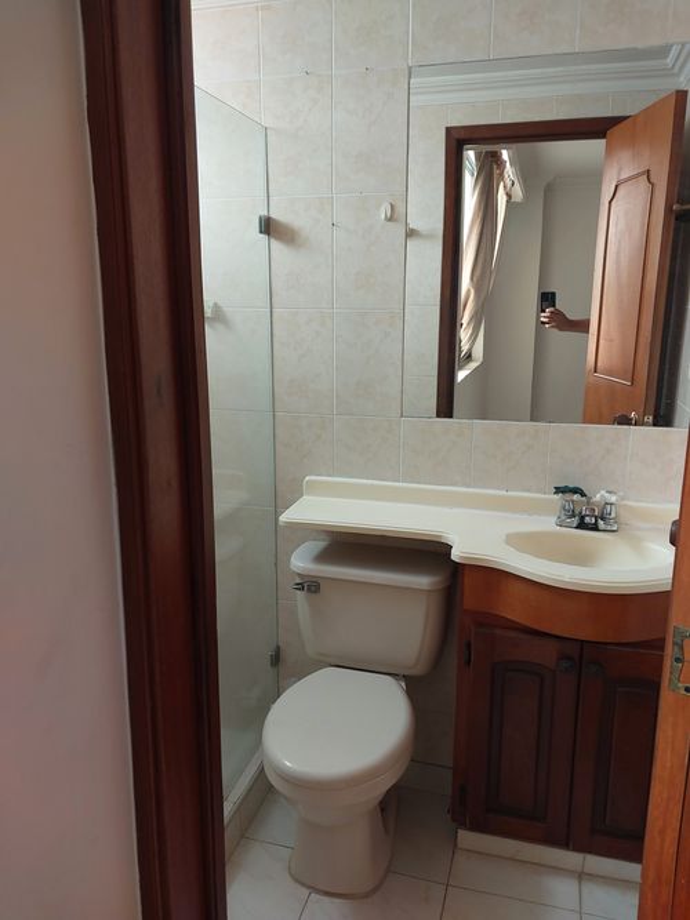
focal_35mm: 30
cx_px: 345
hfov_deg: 46.8
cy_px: 460
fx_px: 798
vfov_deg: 60.0
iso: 160
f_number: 1.8
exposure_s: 1/60
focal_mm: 4.6
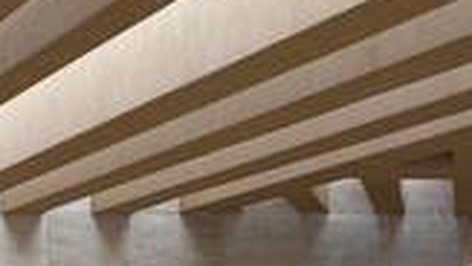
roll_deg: +0.7
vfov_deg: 14.9
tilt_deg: +2.3
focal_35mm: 77
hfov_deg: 23.7
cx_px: -168
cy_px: 364
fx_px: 964
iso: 100
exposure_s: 1/238
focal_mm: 6.76
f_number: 1.78
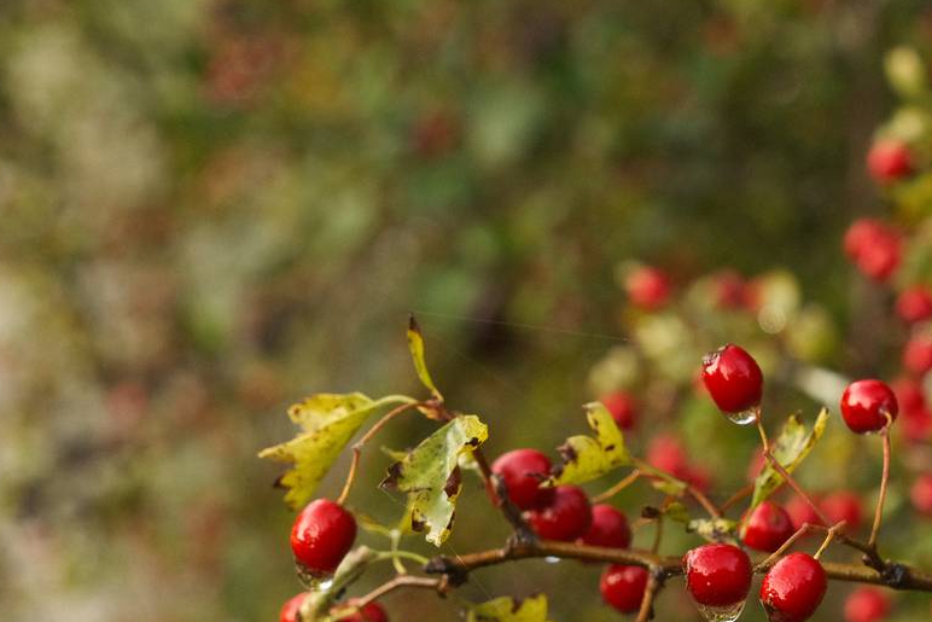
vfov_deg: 11.8
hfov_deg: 17.6
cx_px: 505
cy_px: 503
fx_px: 3003
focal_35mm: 116
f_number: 5.6
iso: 640
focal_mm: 37.6
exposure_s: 1/125
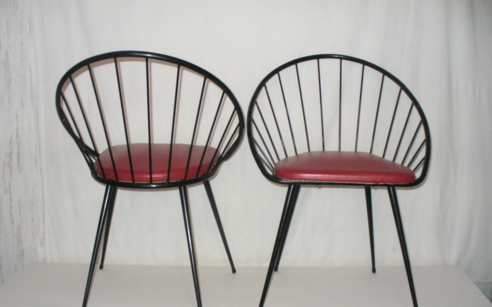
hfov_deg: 49.3
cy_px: 178
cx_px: 242
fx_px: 536
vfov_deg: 31.9
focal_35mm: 40
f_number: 2.8
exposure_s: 1/30
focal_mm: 6.1
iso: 320
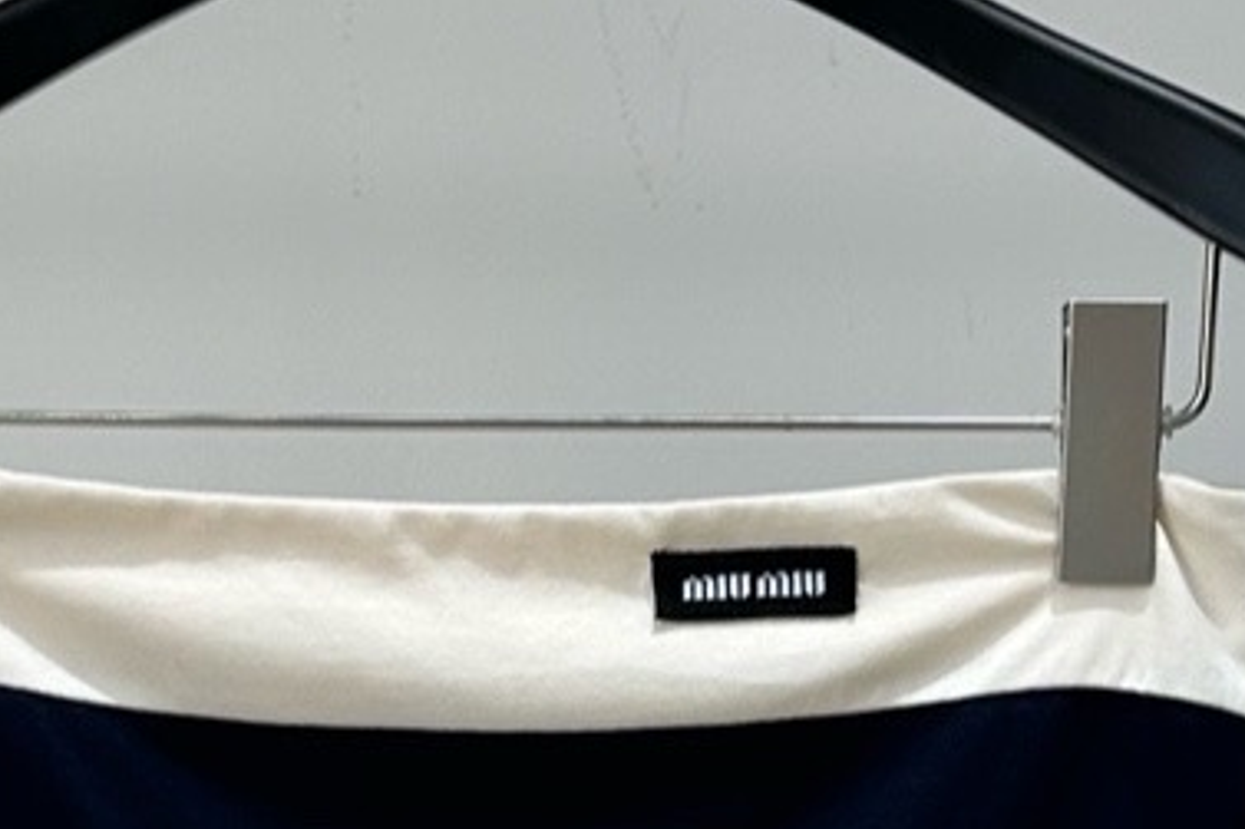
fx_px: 3906
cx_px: 647
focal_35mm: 113
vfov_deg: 11.9
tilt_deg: -6.4
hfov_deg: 18.1
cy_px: 983
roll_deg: -0.8
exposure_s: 1/250
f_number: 1.78
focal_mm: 6.86
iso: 80
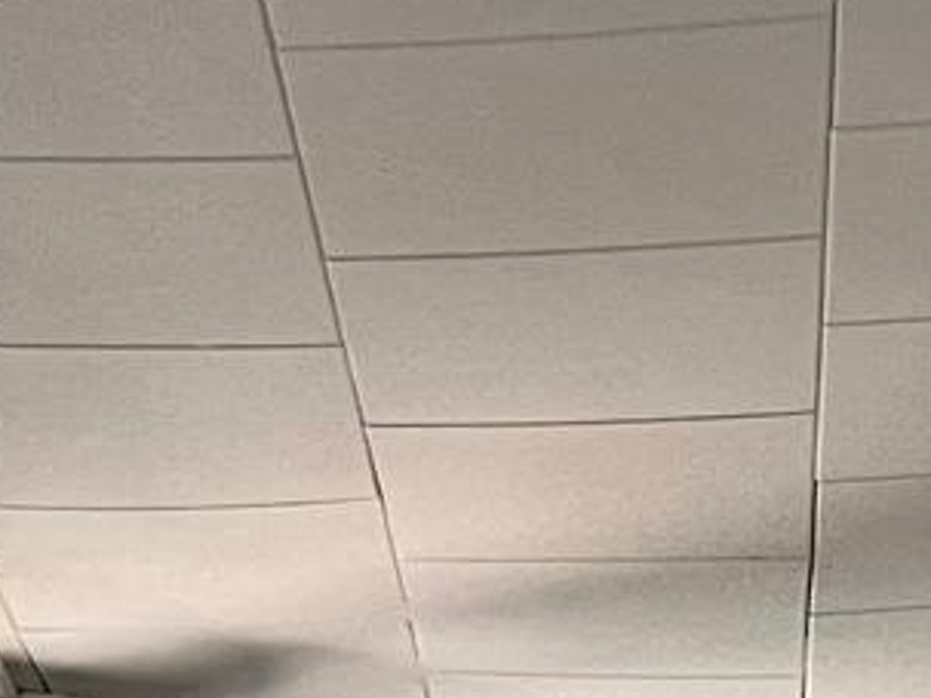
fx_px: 4732
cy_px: 2291
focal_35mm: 176
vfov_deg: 7.2
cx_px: 347
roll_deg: +0.4
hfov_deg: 11.2
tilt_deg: -3.2
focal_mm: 5.1
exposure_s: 1/60
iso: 80
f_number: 1.6
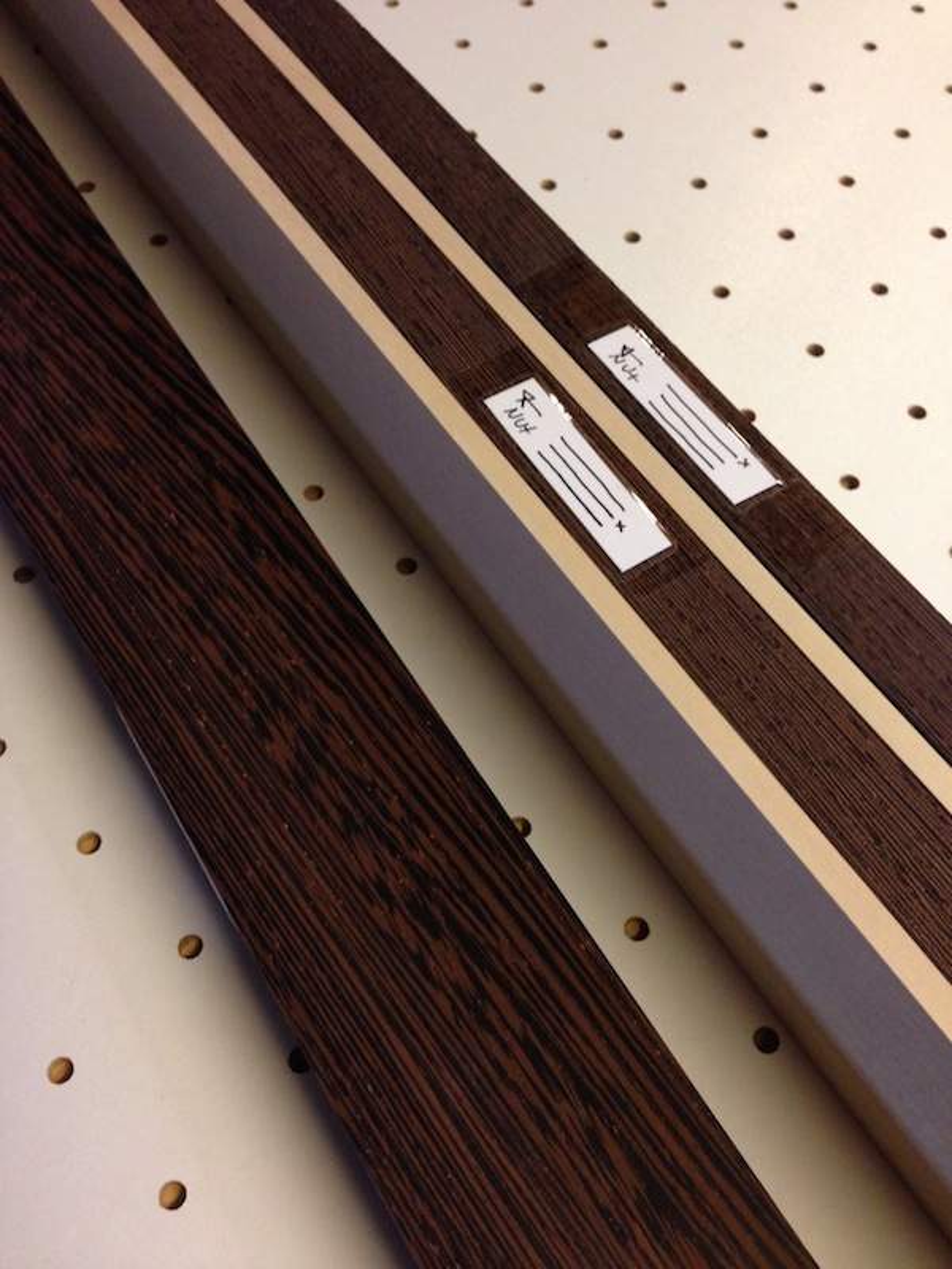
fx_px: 1210
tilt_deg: -57.2
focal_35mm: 33
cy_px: 634
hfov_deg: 42.9
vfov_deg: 55.4
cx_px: 476
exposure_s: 1/20
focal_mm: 4.12
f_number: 2.4
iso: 200
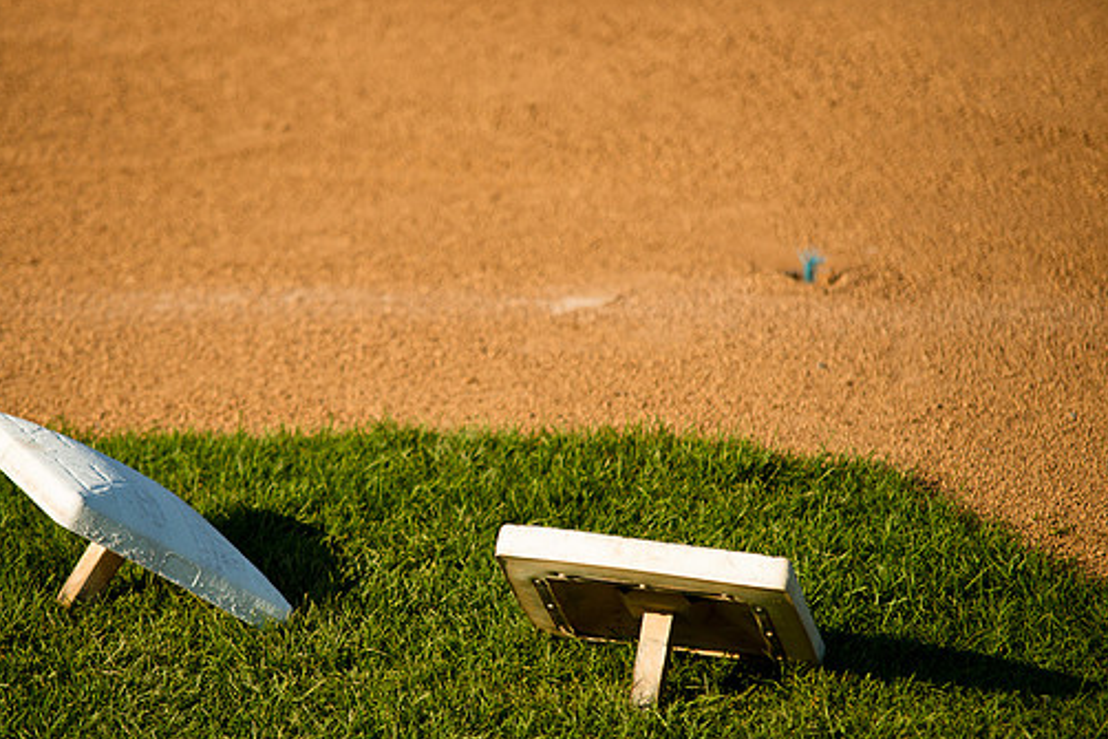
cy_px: 445
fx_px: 5695
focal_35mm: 185
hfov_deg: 11.1
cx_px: 440
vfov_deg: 7.4
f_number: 2.8
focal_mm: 150
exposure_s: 1/8000
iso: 400
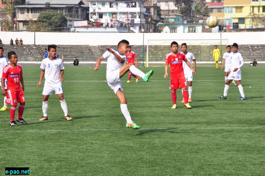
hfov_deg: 13.1
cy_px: 88
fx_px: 1158
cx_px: 132
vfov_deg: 8.7
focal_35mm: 158
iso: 400
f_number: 16
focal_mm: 105
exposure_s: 1/250
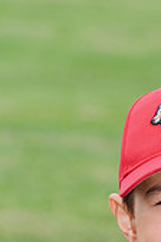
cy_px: 339
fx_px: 4642
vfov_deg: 3.0
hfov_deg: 2.0
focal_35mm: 692
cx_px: 212
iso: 200
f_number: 9
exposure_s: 1/250
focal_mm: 200
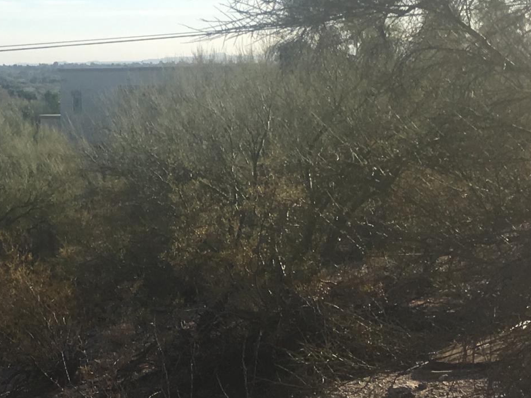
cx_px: -90
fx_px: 1427
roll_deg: +0.8
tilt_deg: -3.0
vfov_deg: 15.9
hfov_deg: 19.9
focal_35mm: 93
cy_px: 155
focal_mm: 4.15
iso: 25
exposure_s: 1/1508
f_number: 2.2
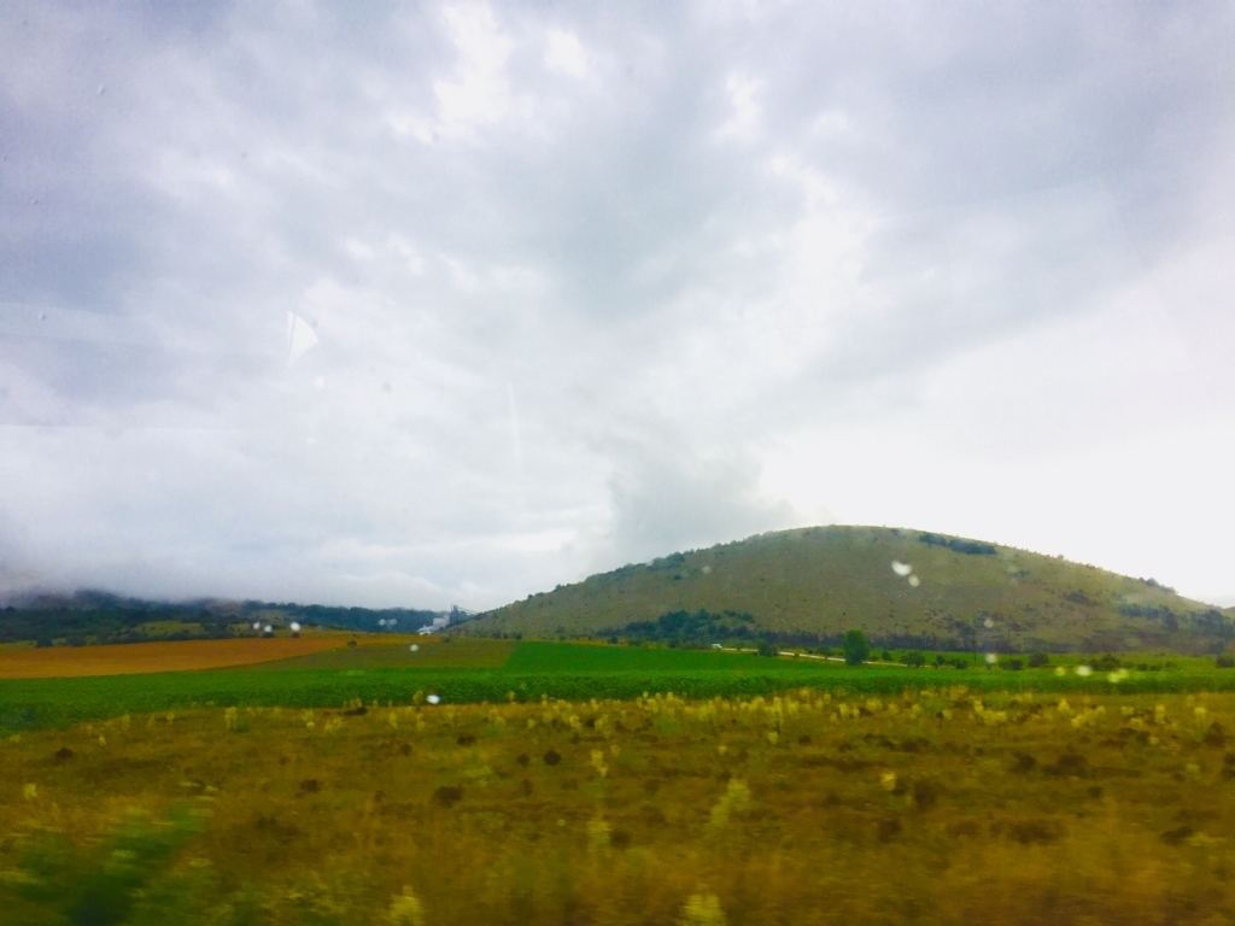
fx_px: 1035
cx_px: 618
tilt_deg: +11.8
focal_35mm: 29
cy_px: 463
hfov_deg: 61.7
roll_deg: +1.3
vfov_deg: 48.2
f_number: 2.2
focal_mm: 4.15
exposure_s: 1/217
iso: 32
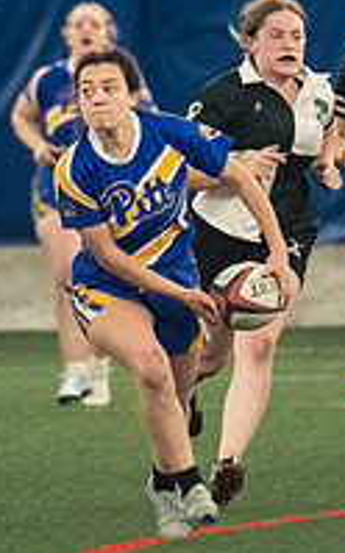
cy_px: 192
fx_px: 13448
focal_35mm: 892
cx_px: 256
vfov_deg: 2.4
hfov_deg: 1.5
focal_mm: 200
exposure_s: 1/500
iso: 10000
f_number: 2.8
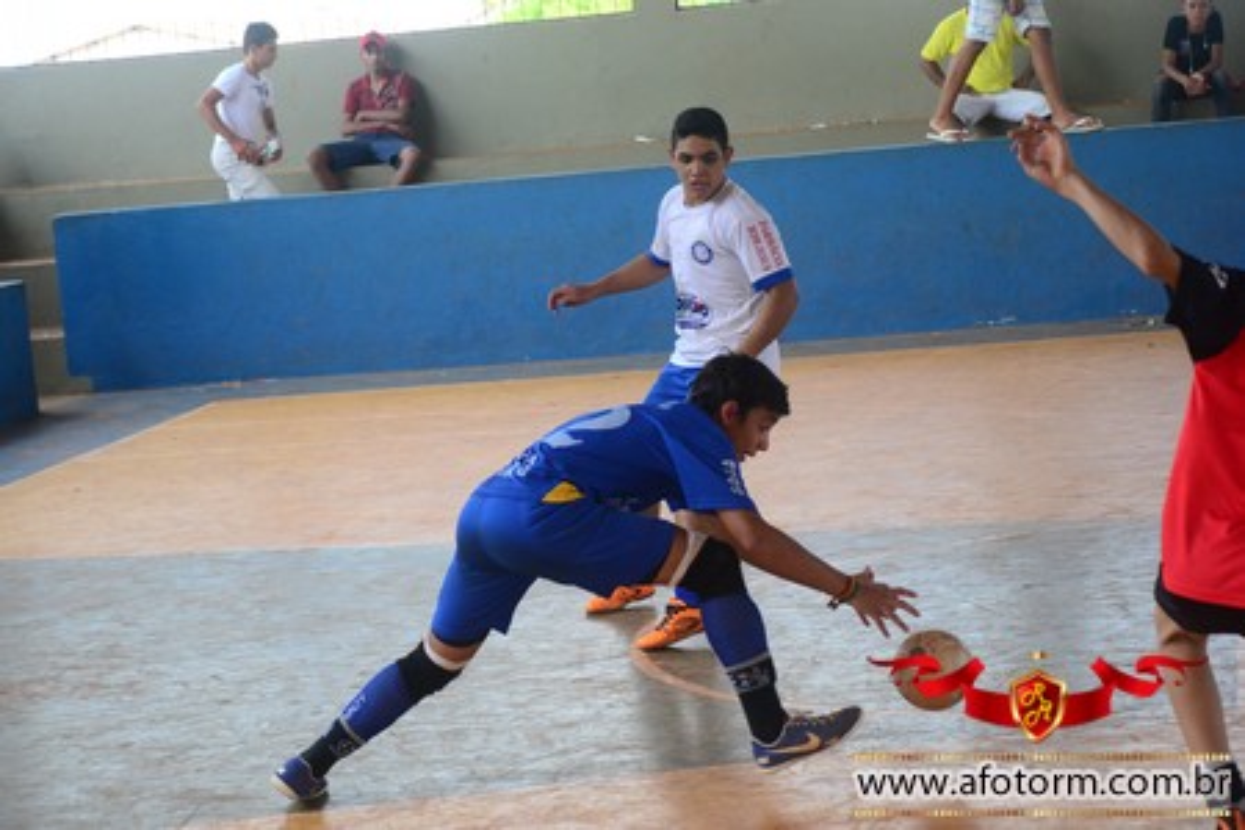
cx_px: 622
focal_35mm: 105
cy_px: 415
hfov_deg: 19.5
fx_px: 3631
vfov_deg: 13.0
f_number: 5.3
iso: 800
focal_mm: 70
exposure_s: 1/500
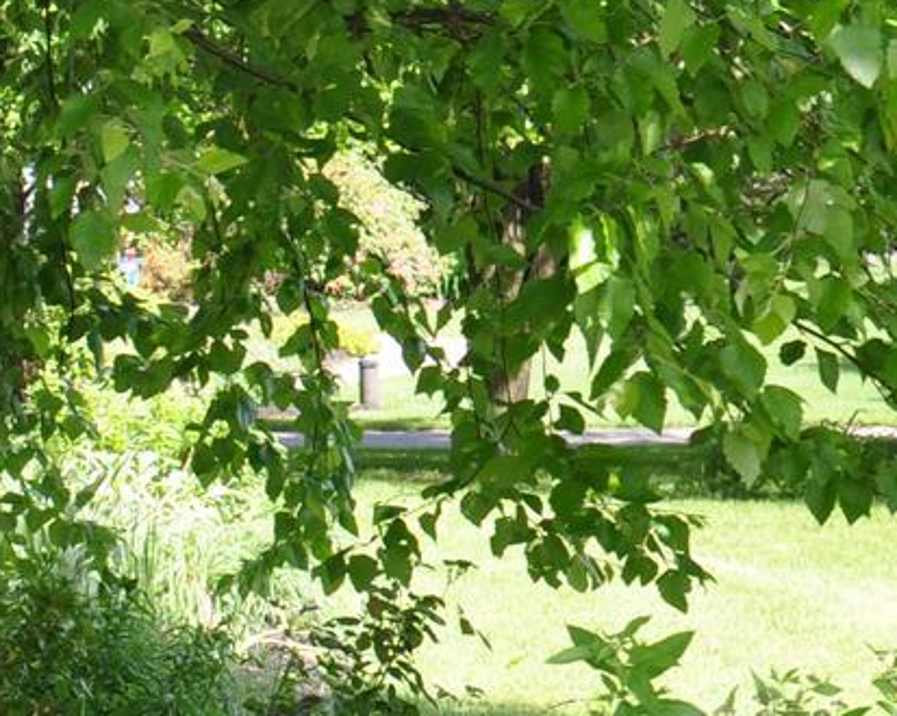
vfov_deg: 6.3
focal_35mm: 244
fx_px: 6483
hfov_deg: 7.6
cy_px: 421
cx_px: -845
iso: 220
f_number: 5.6
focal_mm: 35
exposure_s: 1/125
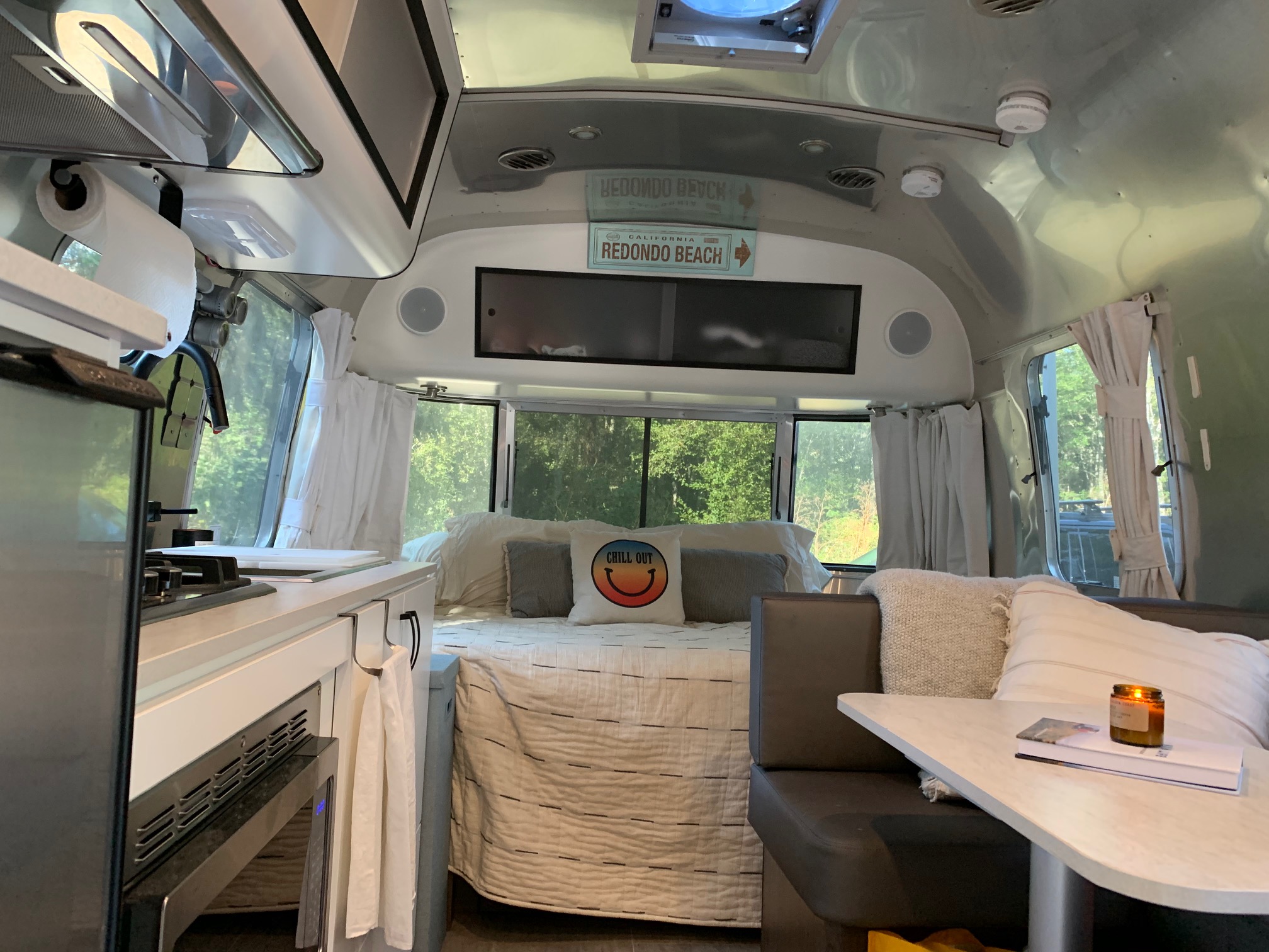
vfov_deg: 53.1
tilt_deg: +3.3
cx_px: 634
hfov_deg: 67.3
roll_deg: -2.6
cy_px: 476
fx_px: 953
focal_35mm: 26
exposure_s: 1/60
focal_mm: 4.25
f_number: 1.8
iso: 250
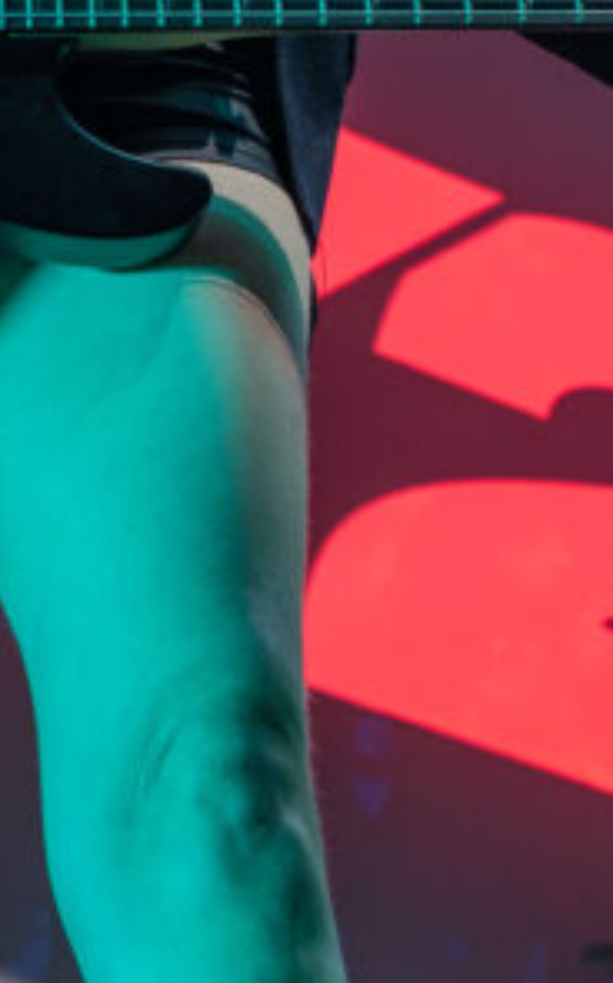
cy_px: -257
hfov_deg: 9.0
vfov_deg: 13.9
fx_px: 3882
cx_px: 393
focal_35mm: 145
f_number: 5.6
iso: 3200
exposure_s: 1/250
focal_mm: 35
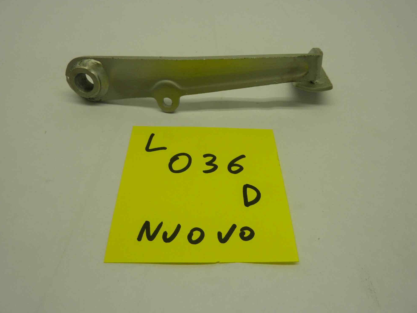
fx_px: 313
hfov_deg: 67.3
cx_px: 212
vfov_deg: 53.1
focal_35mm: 26
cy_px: 154
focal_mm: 4.1
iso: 80
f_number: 3.3
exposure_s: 1/80
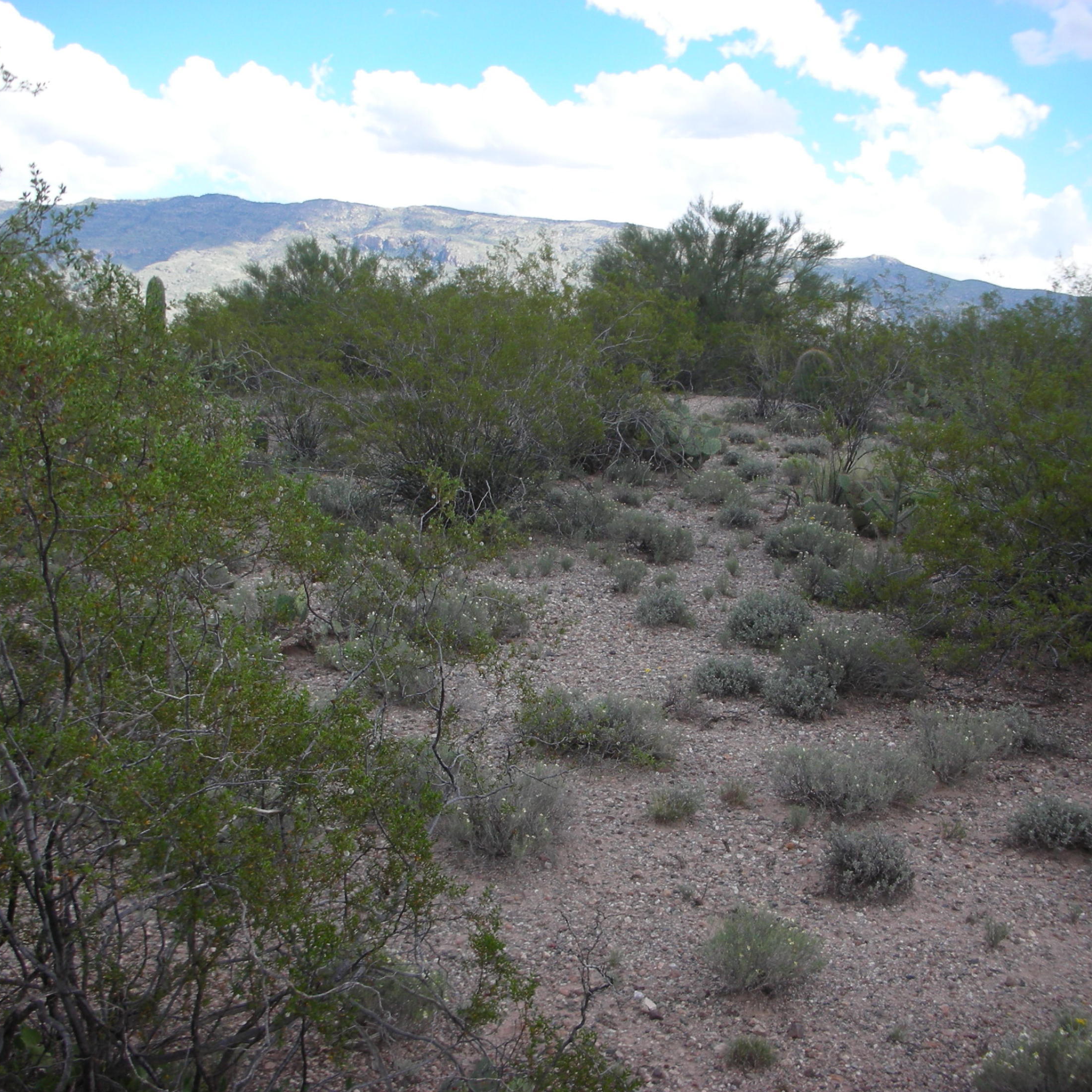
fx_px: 1499
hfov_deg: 40.0
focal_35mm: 42
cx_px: 521
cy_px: 550
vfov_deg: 40.0
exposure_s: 1/330
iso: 50
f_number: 3
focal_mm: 5.8
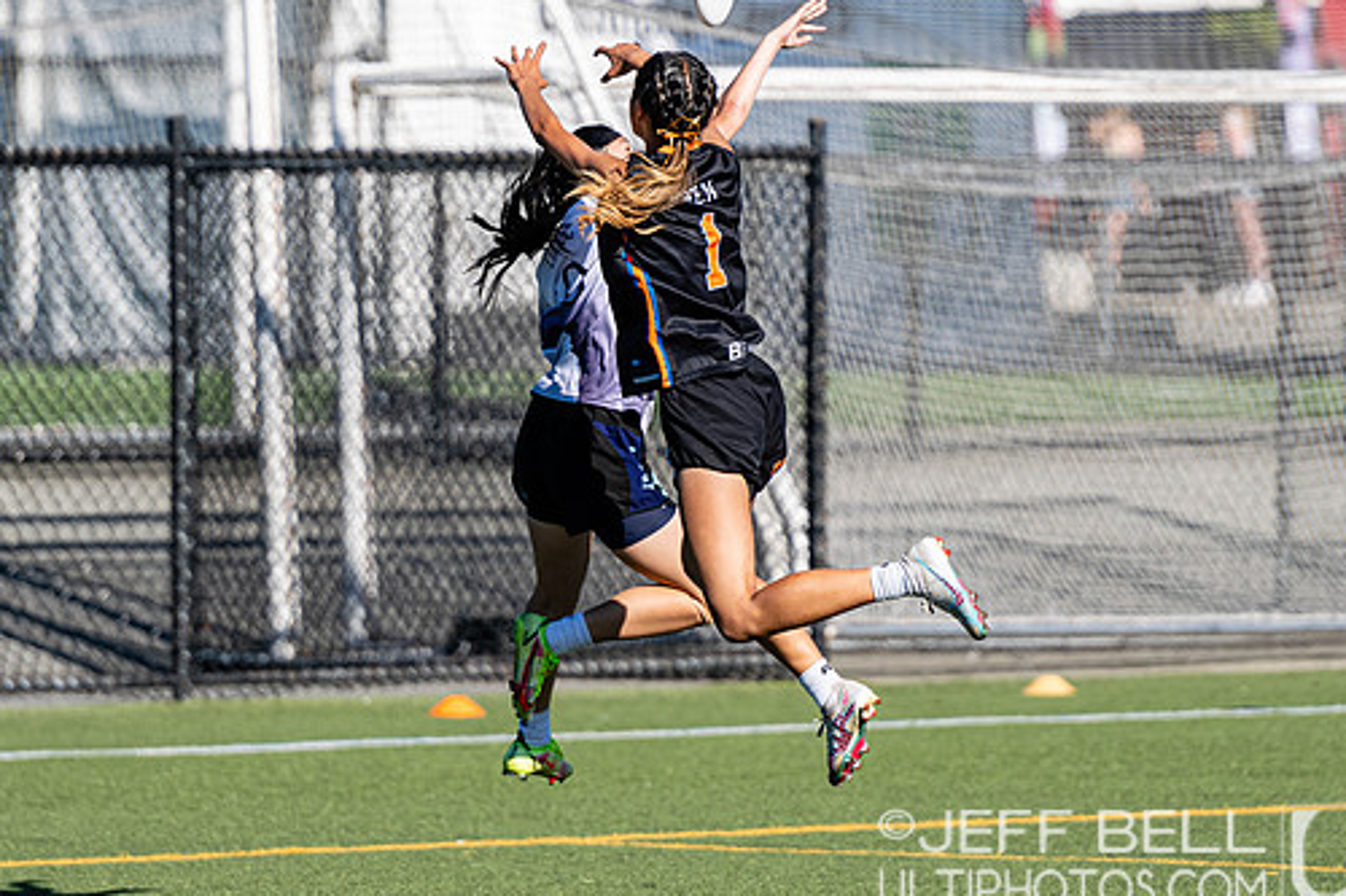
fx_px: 16071
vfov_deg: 3.2
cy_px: 394
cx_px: 756
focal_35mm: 430
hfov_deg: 4.8
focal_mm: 200
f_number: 3.2
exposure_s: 1/1600
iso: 100
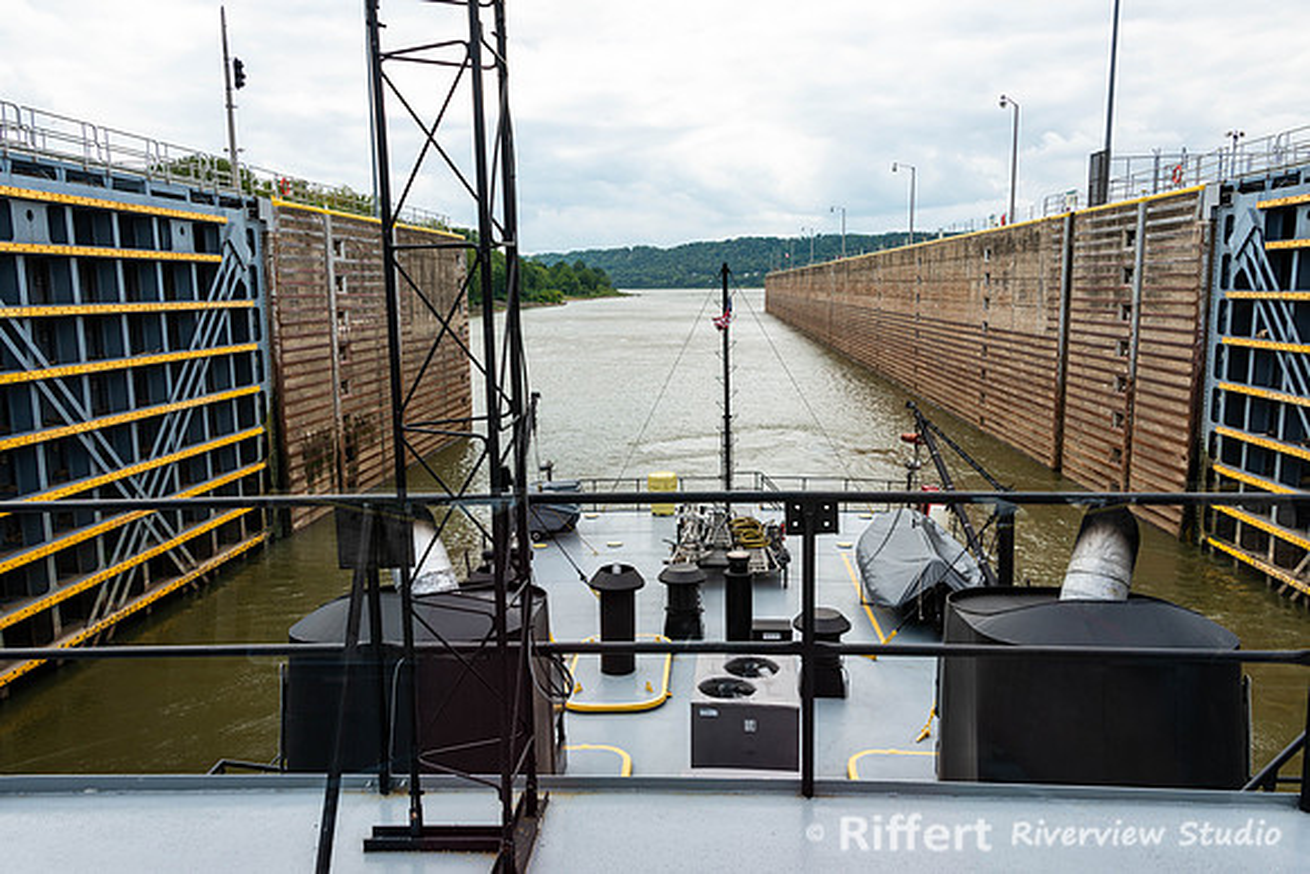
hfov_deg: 64.7
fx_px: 1034
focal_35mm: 28
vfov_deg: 45.8
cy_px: 437
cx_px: 655
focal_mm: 28
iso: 100
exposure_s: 1/160
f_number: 10
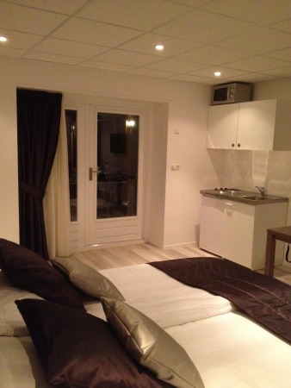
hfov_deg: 40.7
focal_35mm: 35
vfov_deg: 52.6
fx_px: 392
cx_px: 146
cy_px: 194
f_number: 2.4
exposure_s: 1/17
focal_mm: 4.28
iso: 640
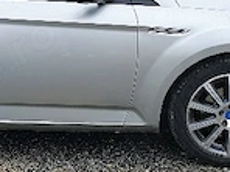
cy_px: 104
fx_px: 618
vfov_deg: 15.9
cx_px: 17
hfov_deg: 20.6
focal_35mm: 93
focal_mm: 6.57
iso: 236
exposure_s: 1/204
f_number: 1.6
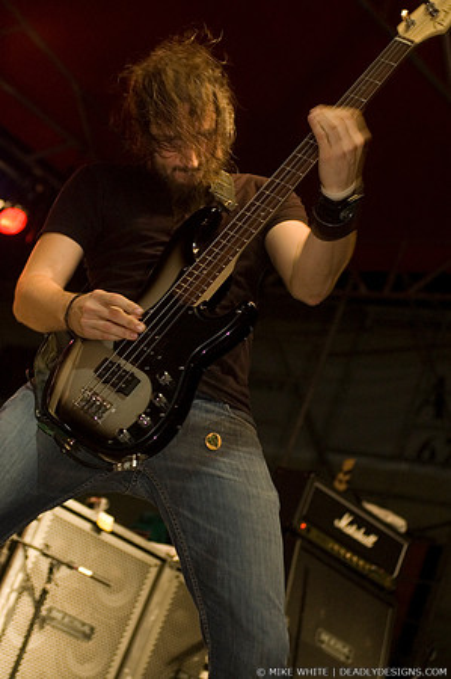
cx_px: 226
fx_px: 1639
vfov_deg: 23.4
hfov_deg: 15.7
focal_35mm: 87
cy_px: 340
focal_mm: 58
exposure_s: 1/80
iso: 800
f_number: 3.2
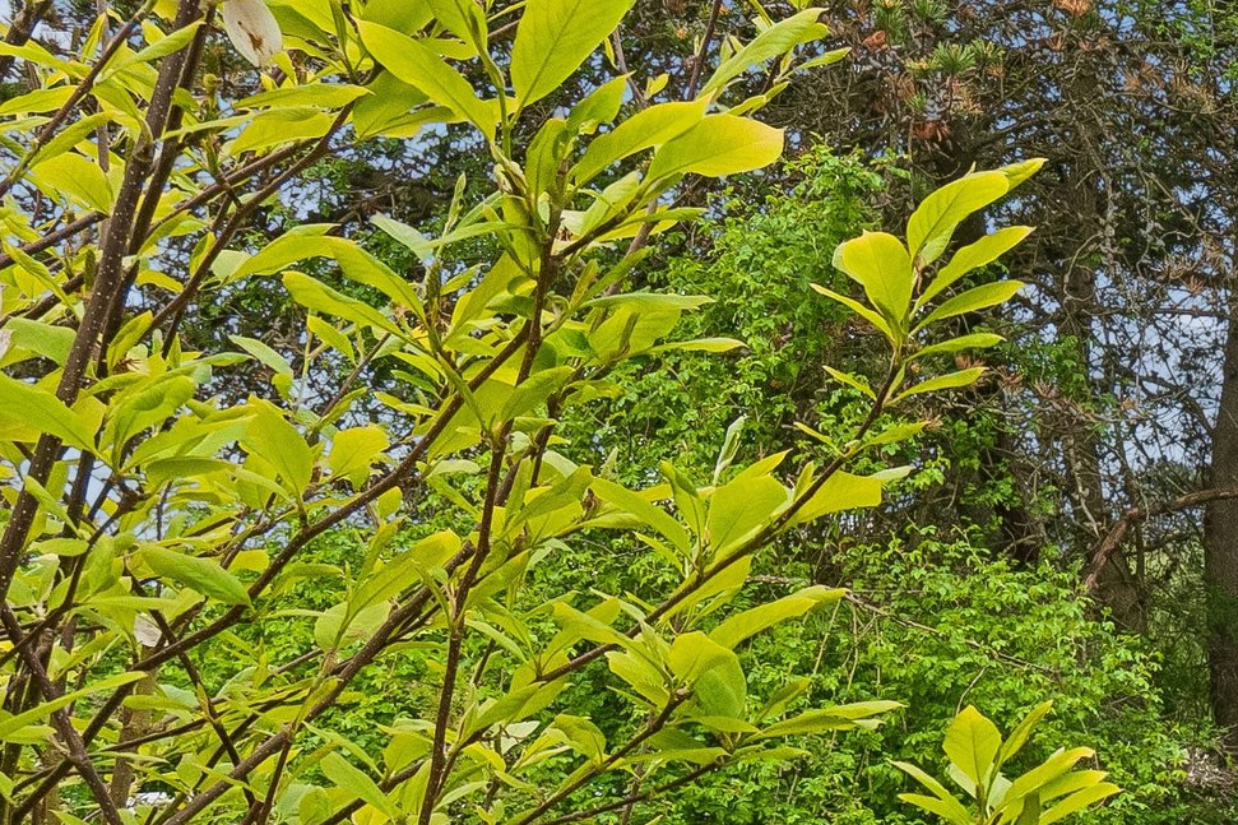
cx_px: 1781
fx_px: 2391
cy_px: 797
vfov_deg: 19.1
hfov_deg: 23.9
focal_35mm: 70
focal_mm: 15
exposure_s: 1/250
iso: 400
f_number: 10
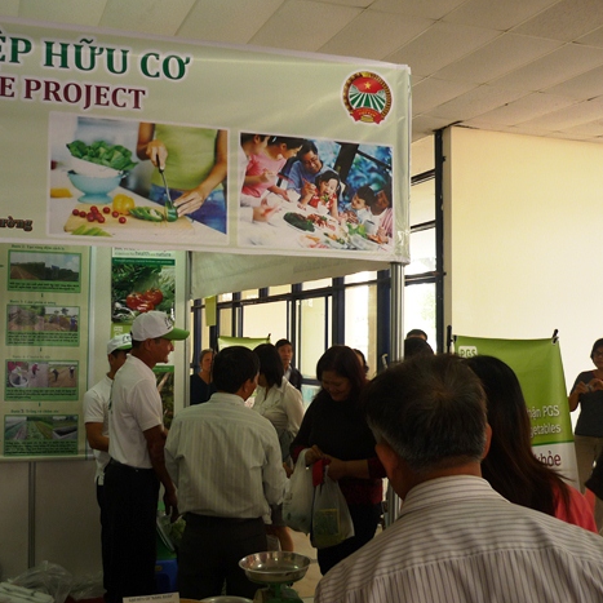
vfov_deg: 41.9
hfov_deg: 41.7
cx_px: 250
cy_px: 305
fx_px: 788
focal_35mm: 40
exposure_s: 1/30
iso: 100
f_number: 2.8
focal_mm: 5.5
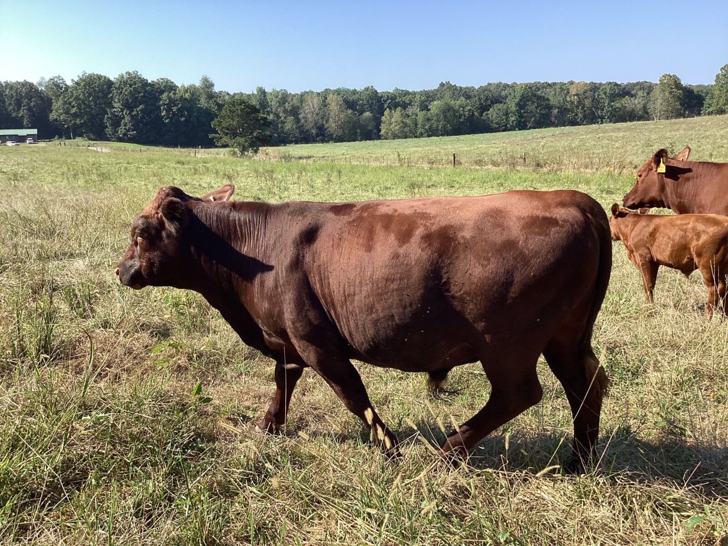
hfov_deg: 58.4
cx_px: 364
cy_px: 273
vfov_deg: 45.4
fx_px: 652
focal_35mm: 31
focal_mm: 3.3
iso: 25
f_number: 2.4
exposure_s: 1/599
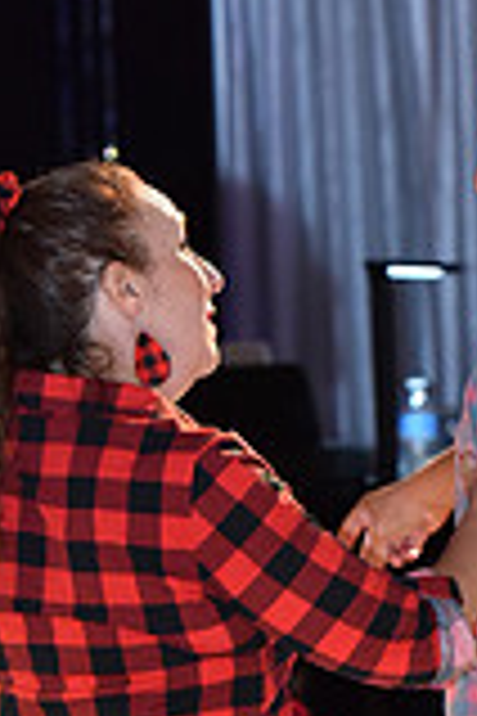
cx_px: 430
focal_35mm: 493
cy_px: 968
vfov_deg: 4.2
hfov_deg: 2.8
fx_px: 9798
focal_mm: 135
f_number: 5
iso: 2000
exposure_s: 1/250
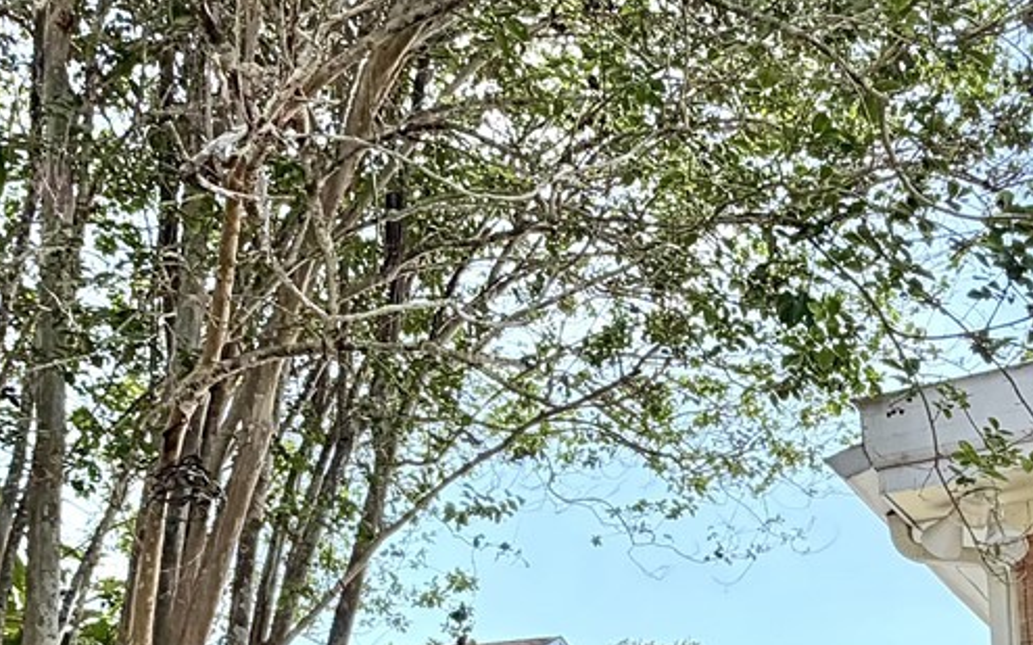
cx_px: 636
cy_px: 701
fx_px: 1351
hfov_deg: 41.6
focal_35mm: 48
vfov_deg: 25.0
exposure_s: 1/770
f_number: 2.2
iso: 40
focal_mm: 2.22
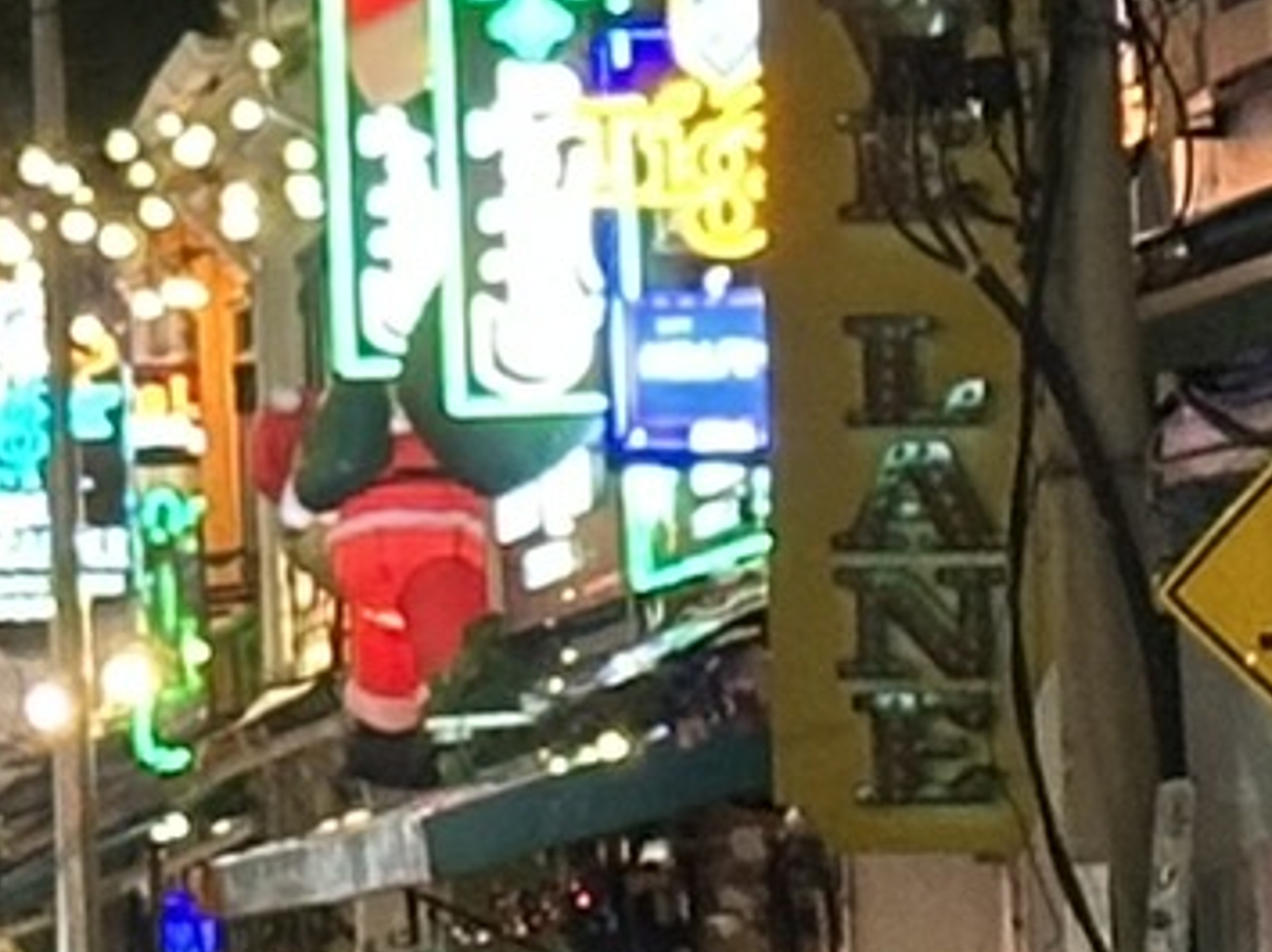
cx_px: -43
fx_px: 5104
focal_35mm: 139
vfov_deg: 10.4
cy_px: 1236
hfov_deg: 14.0
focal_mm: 6.86
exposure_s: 1/50
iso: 200
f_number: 1.78
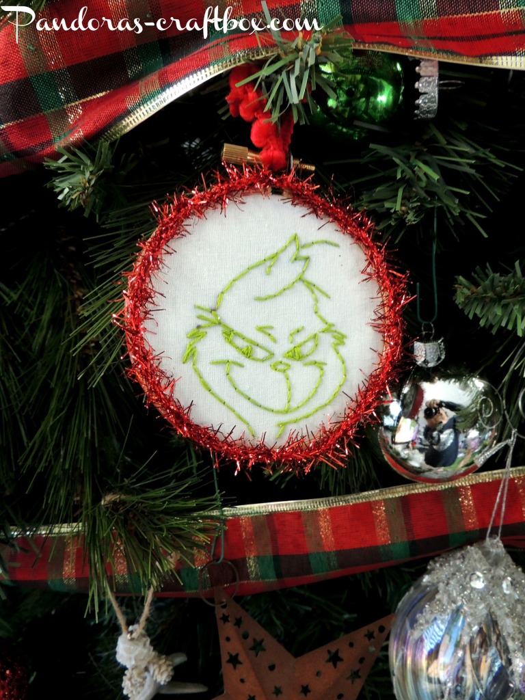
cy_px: 350
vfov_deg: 63.4
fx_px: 566
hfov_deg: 49.7
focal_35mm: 28
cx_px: 262
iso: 400
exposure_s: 1/10
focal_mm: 4.9
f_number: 3.1
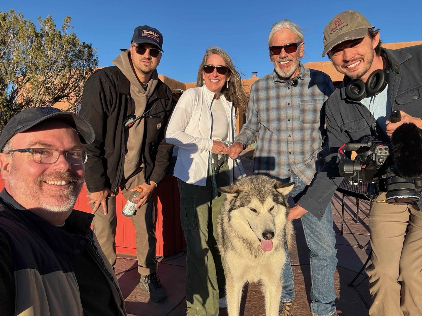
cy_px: 158
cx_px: 211
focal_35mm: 23
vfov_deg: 58.9
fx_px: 280
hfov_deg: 73.9
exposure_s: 1/818
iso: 25
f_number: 1.9
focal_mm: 2.69
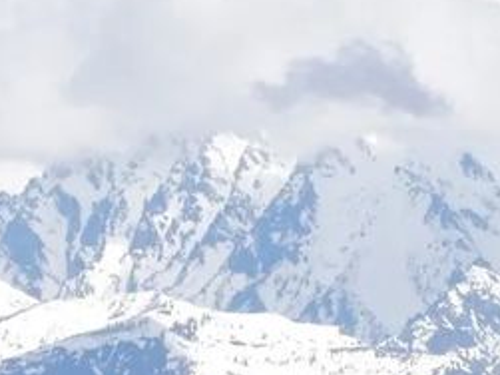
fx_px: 13600
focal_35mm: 942
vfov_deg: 1.6
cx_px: 600
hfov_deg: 2.1
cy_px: 401
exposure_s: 1/400
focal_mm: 41.4
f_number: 5.6
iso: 80
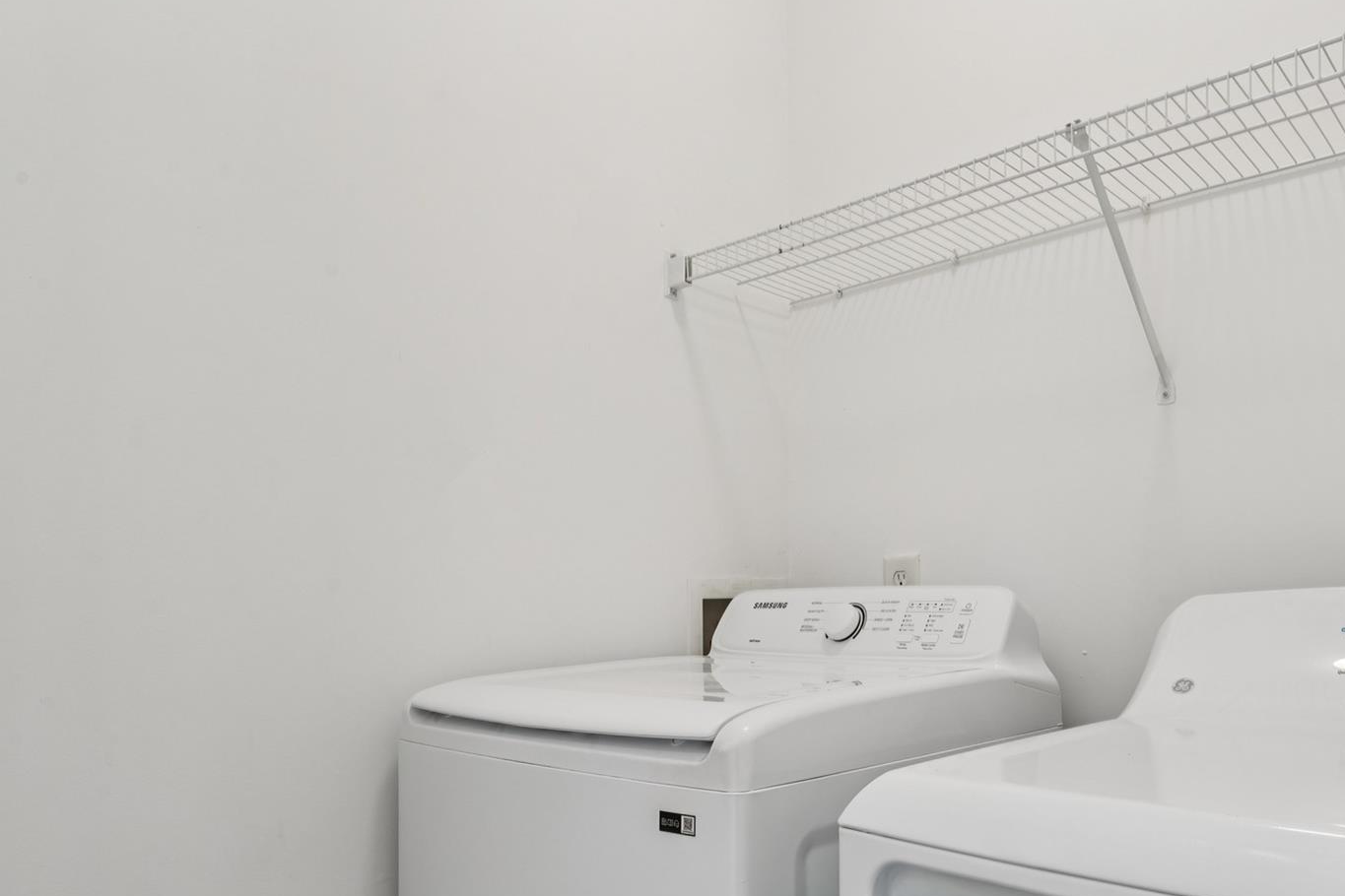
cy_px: 597
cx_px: 914
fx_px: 930
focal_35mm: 25
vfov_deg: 50.5
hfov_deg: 69.3
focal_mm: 16.6
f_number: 13
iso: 100
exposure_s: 1/2.5
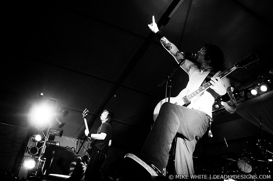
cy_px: 90
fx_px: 227
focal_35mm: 30
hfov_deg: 62.0
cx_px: 136
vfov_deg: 43.5
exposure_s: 1/100
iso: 800
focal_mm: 20
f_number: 2.8
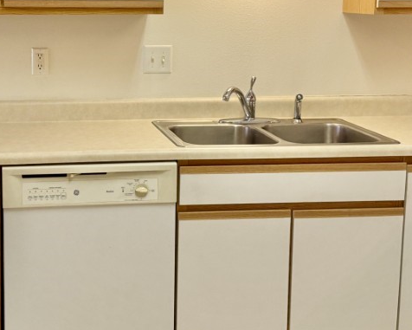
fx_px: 768
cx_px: 114
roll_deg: -0.1
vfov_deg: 24.1
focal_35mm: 63
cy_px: 102
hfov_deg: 29.6
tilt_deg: -8.5
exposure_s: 1/120
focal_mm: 6.76
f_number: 1.78
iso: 320
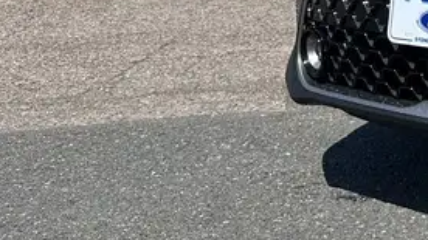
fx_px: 1100
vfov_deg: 11.7
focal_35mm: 97
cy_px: -163
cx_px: 754
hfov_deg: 17.9
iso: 80
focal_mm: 6.86
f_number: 1.78
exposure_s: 1/4348
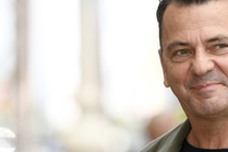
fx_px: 2727
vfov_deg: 3.2
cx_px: 217
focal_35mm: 431
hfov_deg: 4.8
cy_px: 129
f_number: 3.5
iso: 250
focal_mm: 200
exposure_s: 1/1000
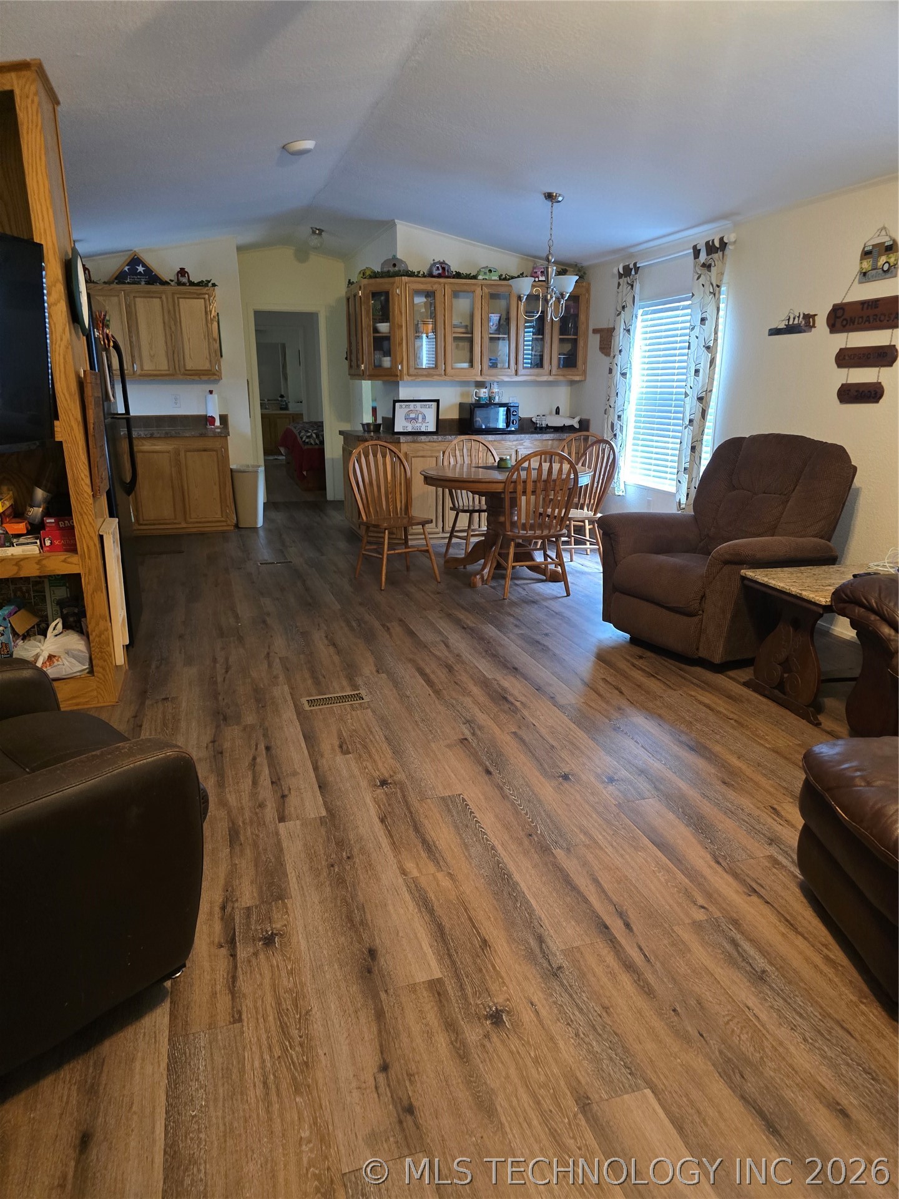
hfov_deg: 58.9
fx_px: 796
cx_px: 450
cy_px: 600
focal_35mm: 23
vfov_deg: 73.9
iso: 1000
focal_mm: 6.3
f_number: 1.7
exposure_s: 1/60
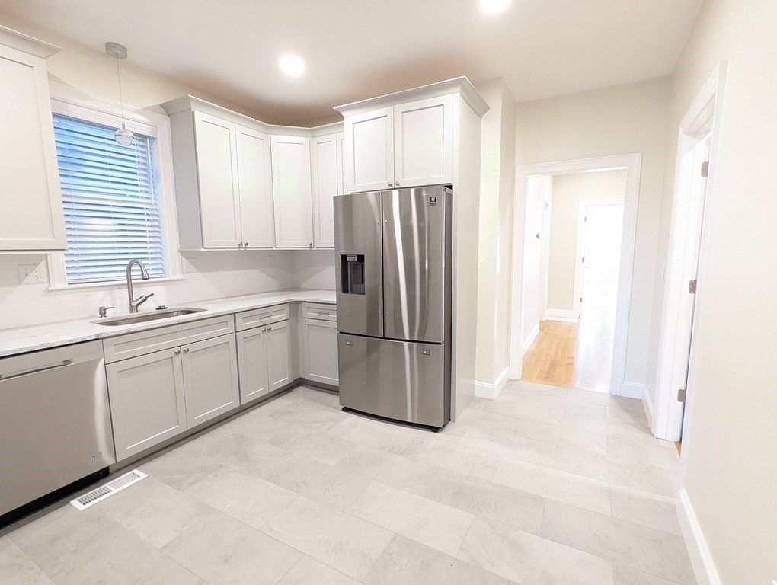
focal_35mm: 16
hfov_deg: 94.4
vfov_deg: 78.2
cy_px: 292
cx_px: 388
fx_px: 360
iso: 715
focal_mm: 2.35
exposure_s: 1/60
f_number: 2.2
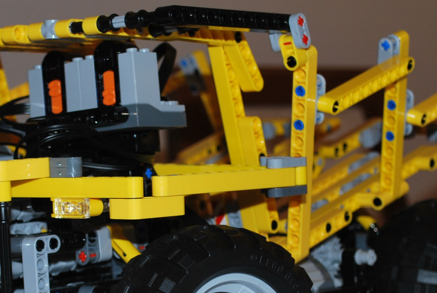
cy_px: 228
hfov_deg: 14.7
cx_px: 123
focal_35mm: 139
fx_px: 1689
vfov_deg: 9.9
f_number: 5.3
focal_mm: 36
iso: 200
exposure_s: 1/60
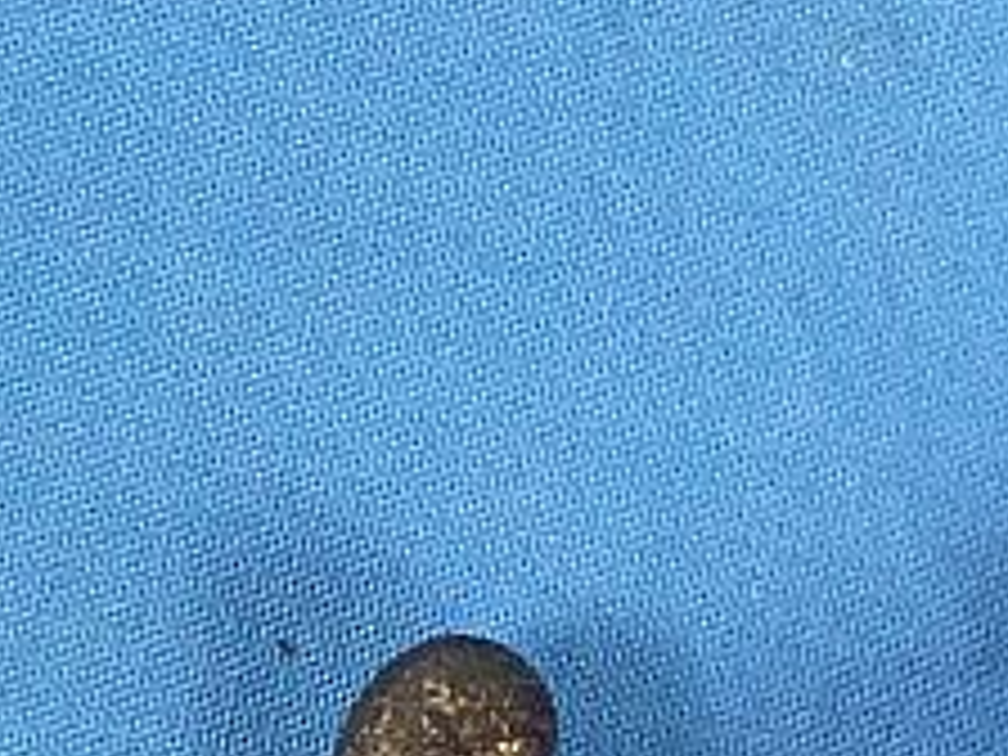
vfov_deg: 6.8
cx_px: 1404
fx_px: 6348
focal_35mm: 218
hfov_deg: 8.9
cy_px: 770
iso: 800
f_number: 4.5
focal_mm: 10.9
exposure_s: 1/125
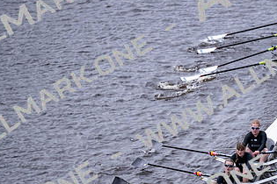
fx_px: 2831
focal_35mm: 368
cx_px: 244
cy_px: 151
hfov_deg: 5.6
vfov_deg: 3.7
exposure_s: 1/2000
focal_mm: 200
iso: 4000
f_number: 2.8
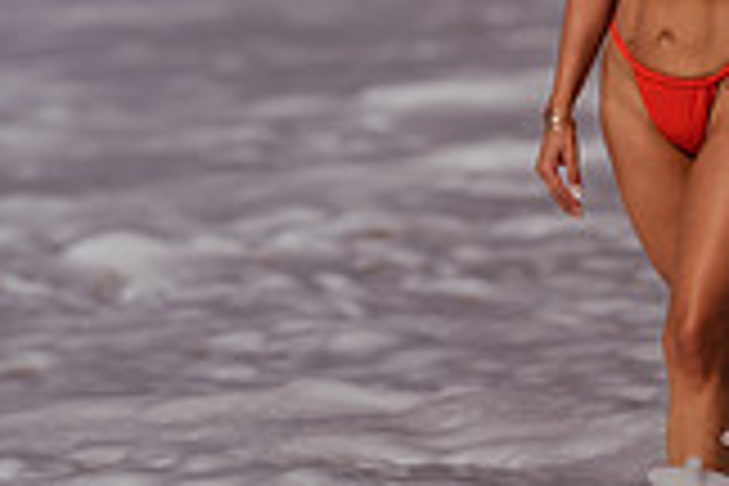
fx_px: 7573
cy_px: -117
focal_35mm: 374
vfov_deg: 3.7
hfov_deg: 5.5
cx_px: 585
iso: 50
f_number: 2.2
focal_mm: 135
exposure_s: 1/8000
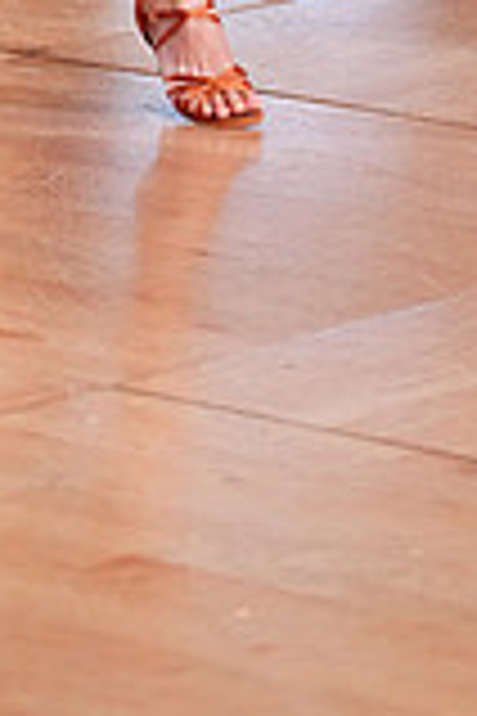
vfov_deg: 6.5
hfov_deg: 4.4
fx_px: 6161
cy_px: -437
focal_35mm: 310
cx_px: 34
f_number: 2.8
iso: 2000
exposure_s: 1/640
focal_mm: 85
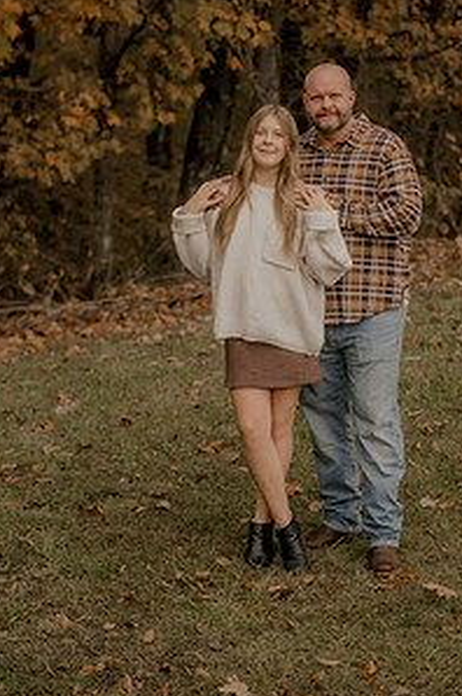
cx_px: 296
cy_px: 220
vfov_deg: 16.5
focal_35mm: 124
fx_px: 2392
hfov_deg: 11.0
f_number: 2.8
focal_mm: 82
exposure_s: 1/125
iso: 250
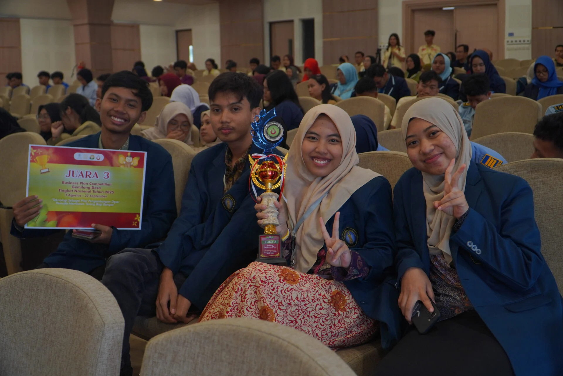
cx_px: 282
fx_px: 634
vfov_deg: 33.0
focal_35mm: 40
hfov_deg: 47.9
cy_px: 188
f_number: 4
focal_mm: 27
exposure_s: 1/80
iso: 500
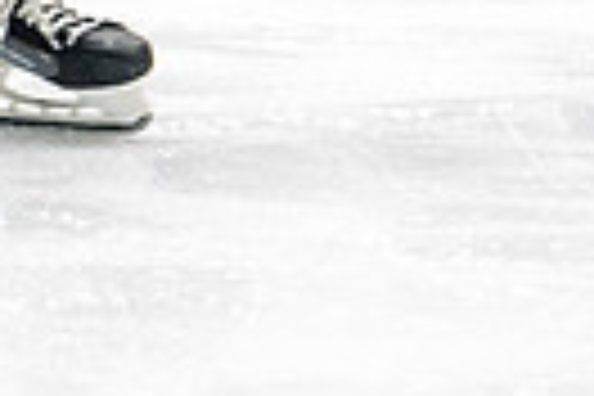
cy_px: -454
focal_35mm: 756
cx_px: -67
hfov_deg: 2.7
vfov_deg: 1.8
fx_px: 12473
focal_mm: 102
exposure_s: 1/640
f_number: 2.8
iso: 1800
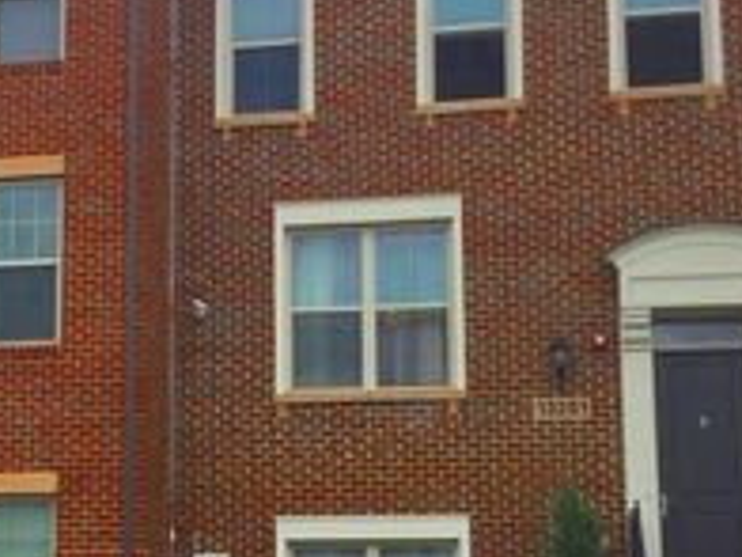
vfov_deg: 18.6
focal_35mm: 79
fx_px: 1693
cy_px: 381
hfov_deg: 24.3
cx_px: 132
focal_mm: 3.3
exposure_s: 1/321
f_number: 2.4
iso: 25
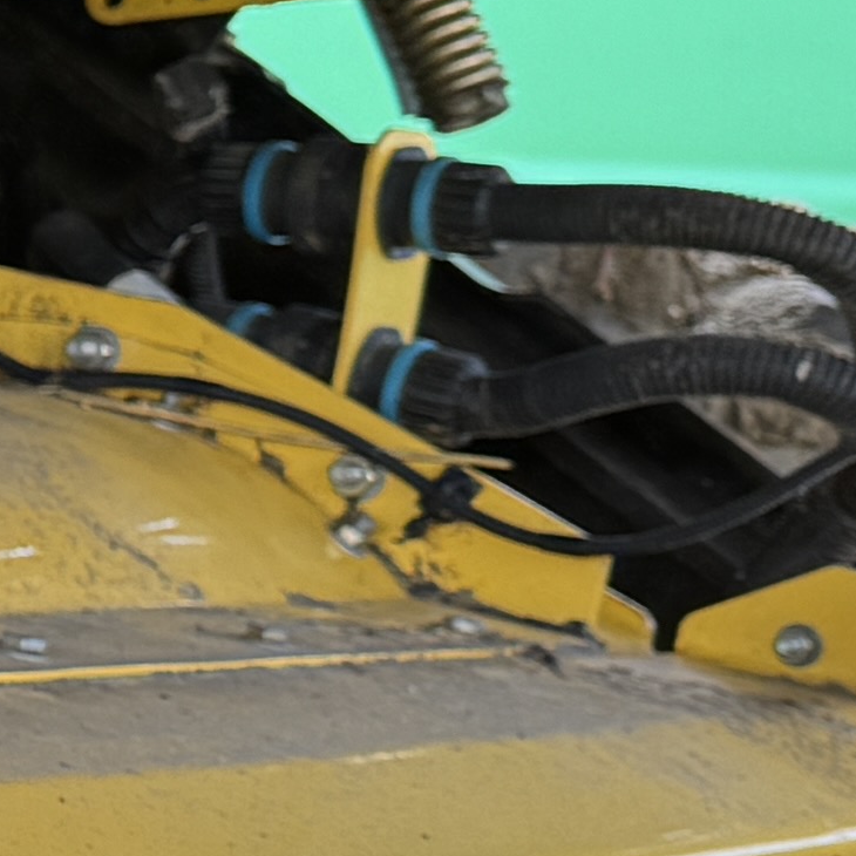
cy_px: 374
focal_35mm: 166
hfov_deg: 8.7
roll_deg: -1.8
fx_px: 4644
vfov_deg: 10.5
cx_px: -1687
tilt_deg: +1.2
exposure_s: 1/158
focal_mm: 6.76
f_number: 1.78
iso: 64
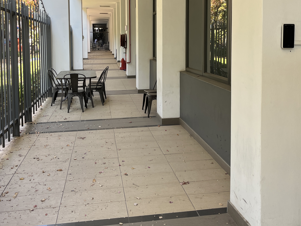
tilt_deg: -4.8
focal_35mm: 39
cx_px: 156
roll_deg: +0.3
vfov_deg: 36.3
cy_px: 67
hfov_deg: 47.9
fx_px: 339
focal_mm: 5.1
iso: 40
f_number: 1.6
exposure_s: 1/164
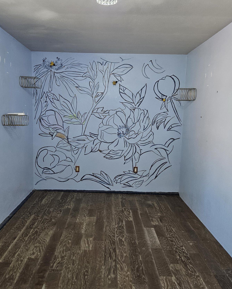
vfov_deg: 57.2
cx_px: 111
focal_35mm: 31
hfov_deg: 47.1
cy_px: 144
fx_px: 266
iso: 400
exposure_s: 1/120
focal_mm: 5.4
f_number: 1.8
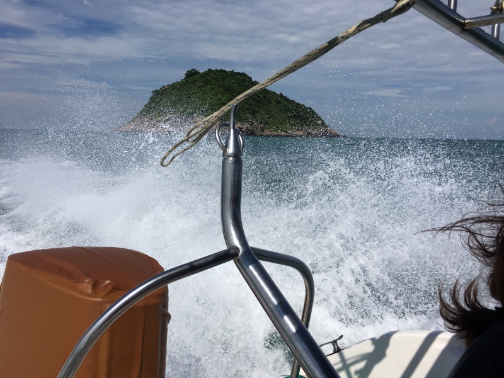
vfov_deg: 48.2
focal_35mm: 29
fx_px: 422
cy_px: 189
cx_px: 252
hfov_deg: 61.7
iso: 25
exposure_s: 1/4808
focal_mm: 4.15
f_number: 2.2
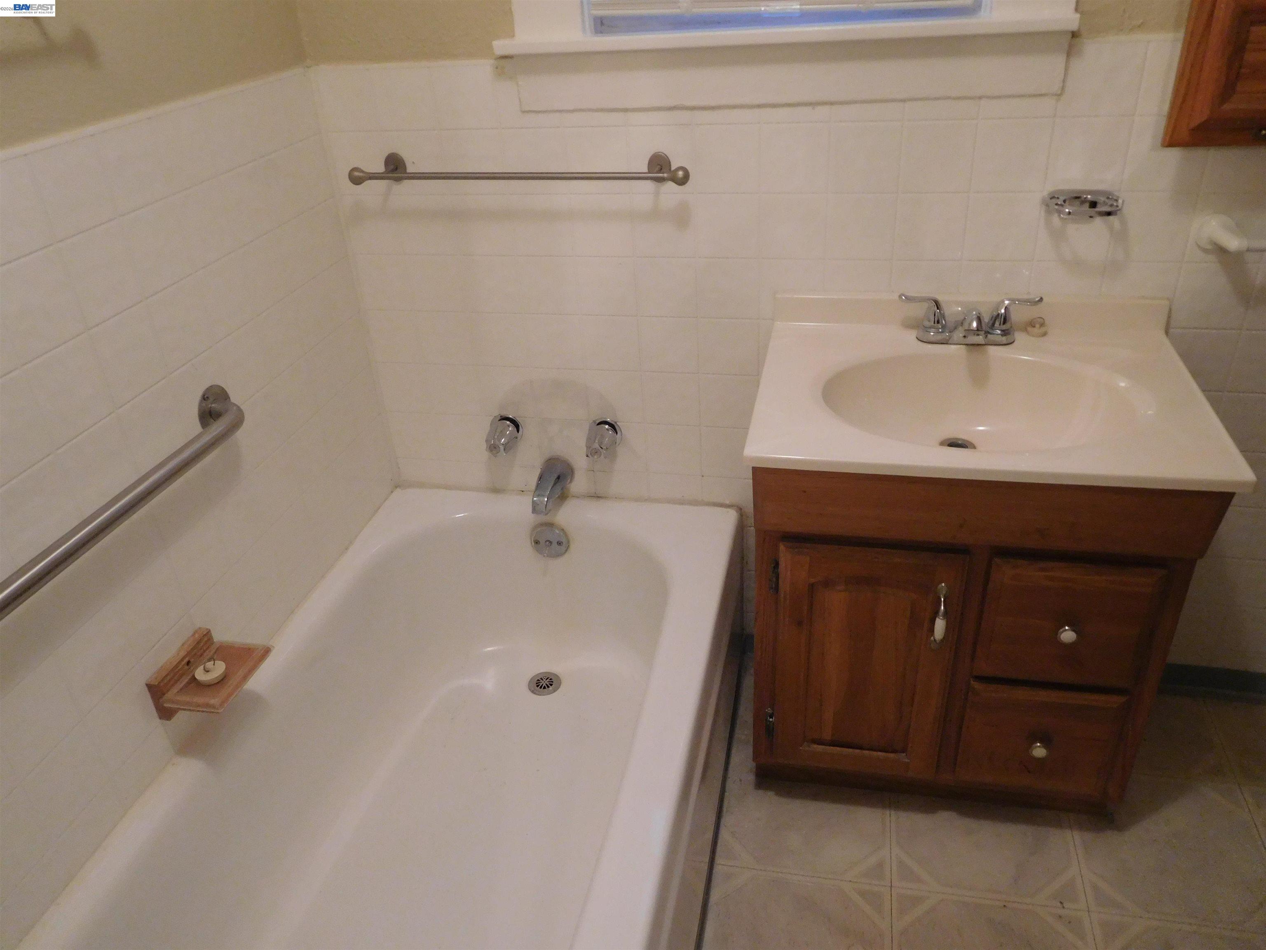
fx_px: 914
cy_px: 475
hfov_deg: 69.4
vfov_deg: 54.9
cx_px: 633
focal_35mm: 25
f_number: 3.4
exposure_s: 1/25
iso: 400
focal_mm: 4.5
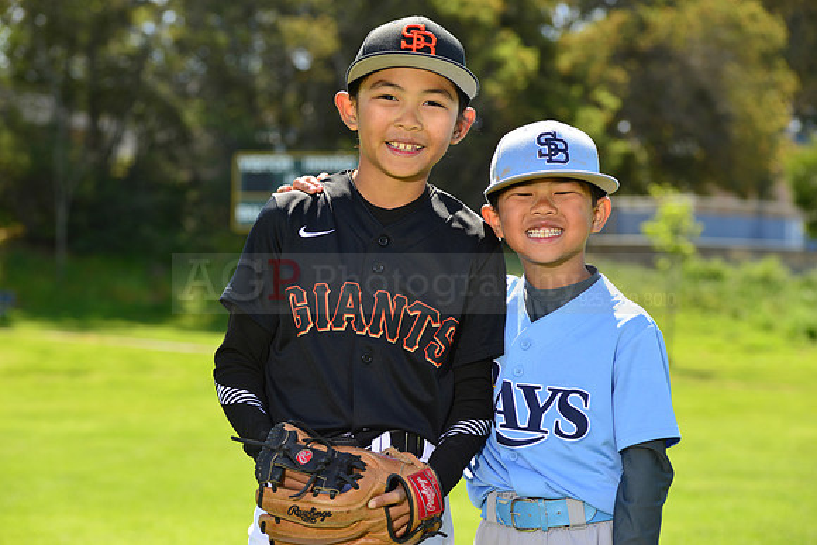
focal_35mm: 125
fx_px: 2837
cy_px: 272
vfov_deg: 11.0
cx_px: 408
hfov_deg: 16.4
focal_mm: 125
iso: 200
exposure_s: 1/250
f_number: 8
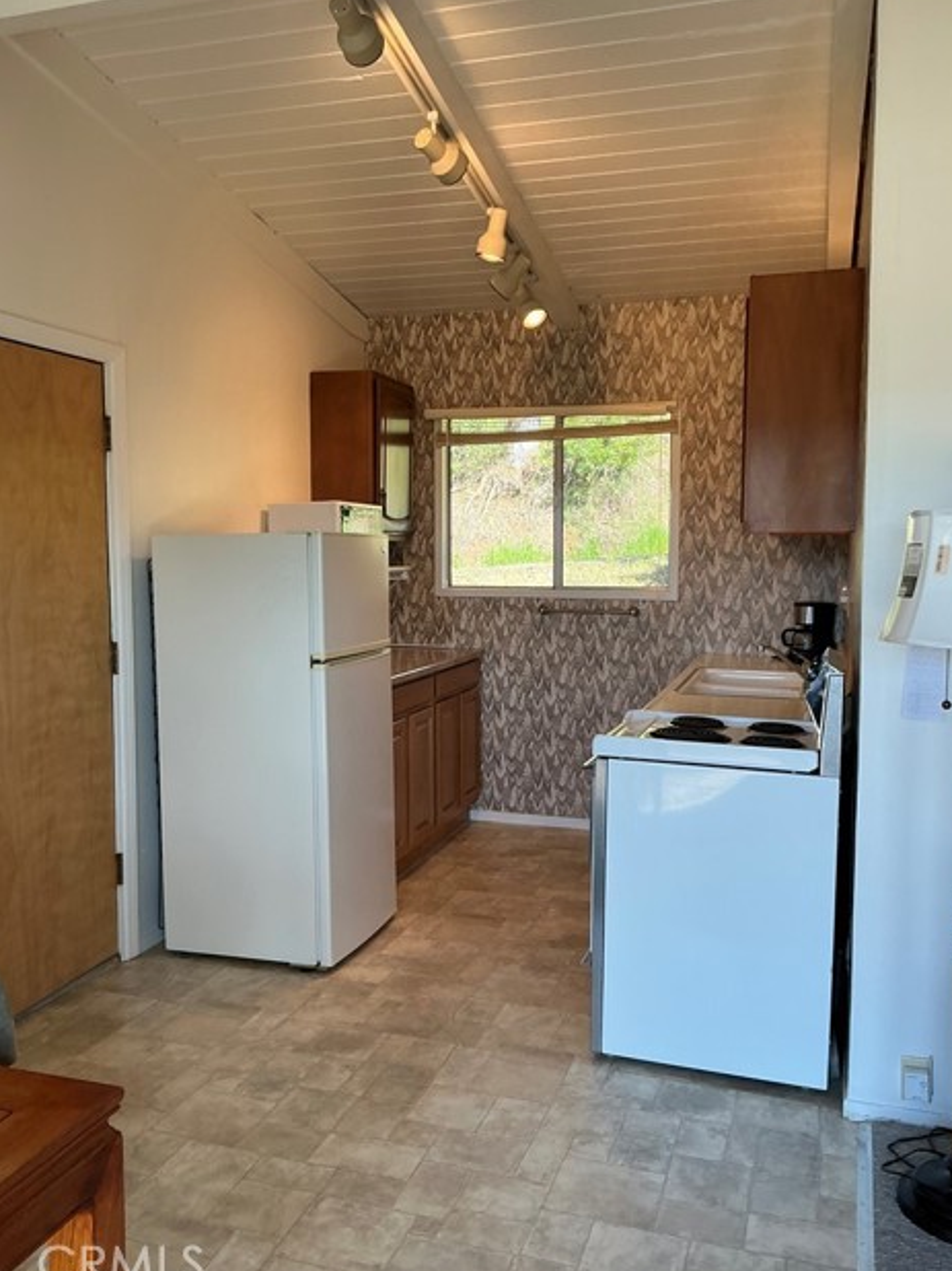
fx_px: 1064
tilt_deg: -6.6
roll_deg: -1.3
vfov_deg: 61.7
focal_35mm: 29
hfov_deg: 48.2
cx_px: 473
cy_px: 636
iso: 40
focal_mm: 3
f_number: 1.8
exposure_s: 1/120
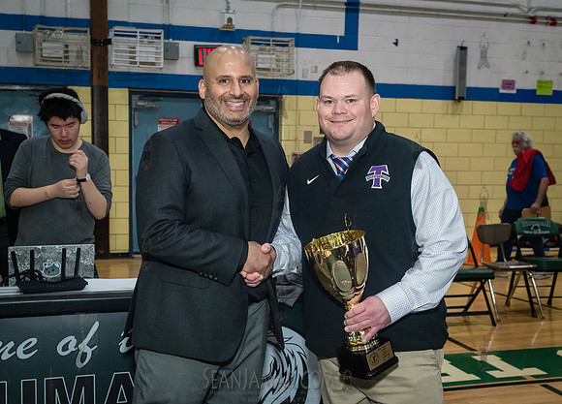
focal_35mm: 46
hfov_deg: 41.7
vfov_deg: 30.6
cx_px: 267
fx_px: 738
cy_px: 215
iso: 4000
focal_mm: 35
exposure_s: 1/200
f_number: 5.6
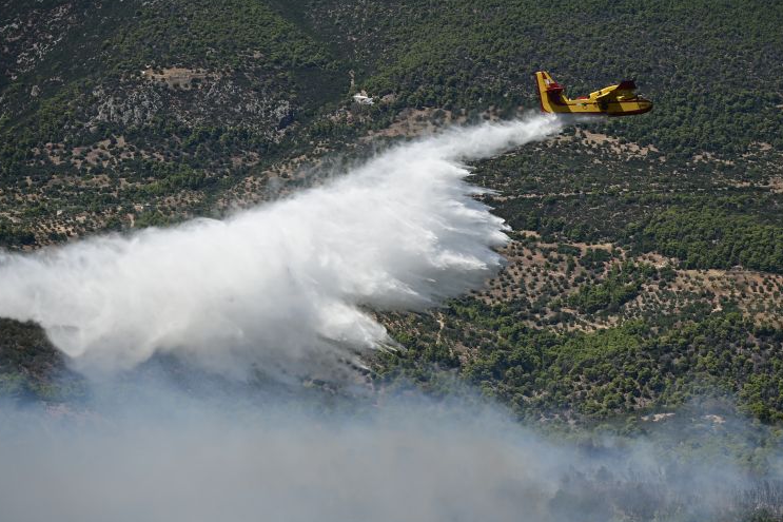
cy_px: 266
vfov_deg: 10.9
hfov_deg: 16.3
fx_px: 2740
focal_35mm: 126
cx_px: 395
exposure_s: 1/2500
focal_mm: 120
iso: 160
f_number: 5
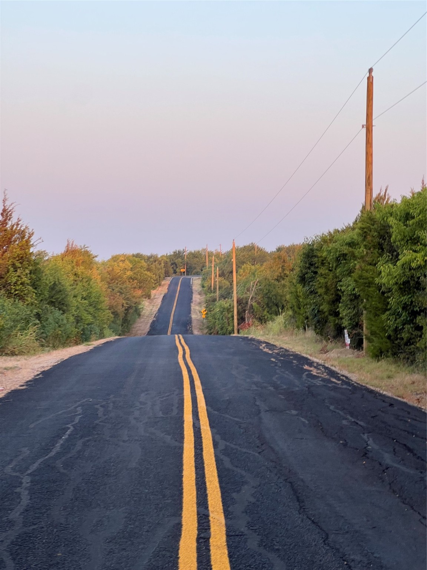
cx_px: 214
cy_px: 285
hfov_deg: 19.1
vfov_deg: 25.3
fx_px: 1266
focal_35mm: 77
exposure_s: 1/99
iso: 32
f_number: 2.8
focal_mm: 9
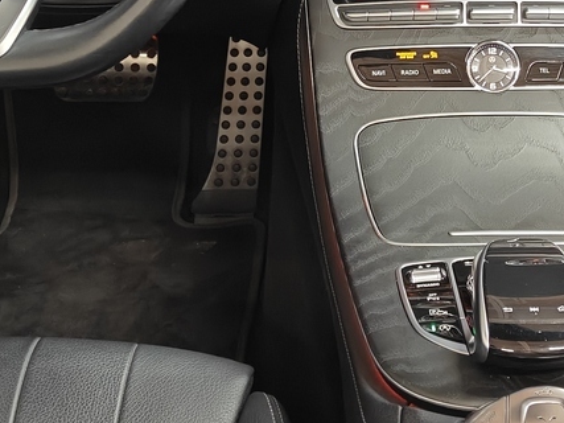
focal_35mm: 81
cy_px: 16
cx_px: 439
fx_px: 1319
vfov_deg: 17.8
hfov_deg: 23.8
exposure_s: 1/50
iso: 160
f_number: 1.8
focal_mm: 5.59
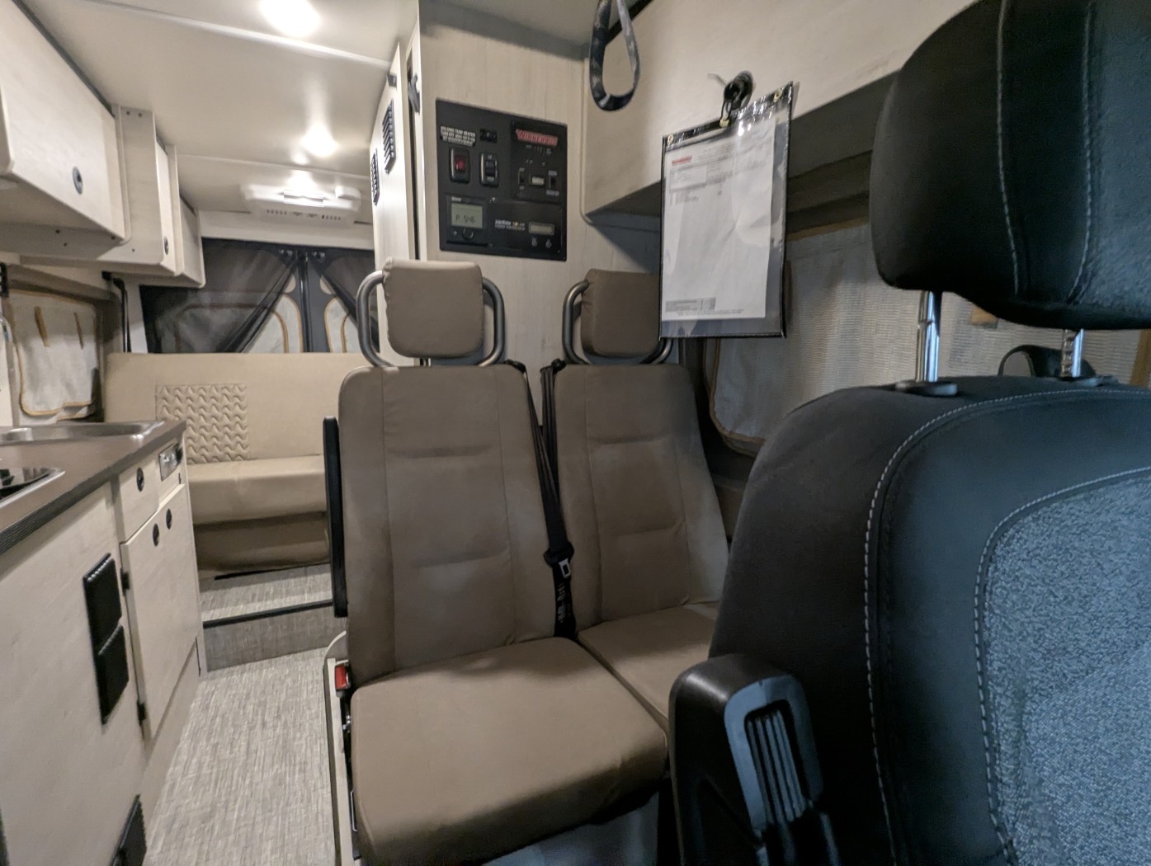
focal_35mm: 16
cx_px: 576
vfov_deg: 78.2
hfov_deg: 94.4
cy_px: 433
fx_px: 533
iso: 201
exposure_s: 1/24
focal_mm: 2.35
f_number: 2.2
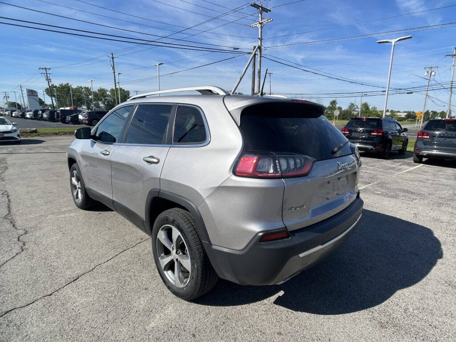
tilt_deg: -10.6
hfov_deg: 67.3
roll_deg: -0.4
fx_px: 343
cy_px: 171
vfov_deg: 53.1
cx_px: 228
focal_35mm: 26
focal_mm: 5.7
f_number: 1.5
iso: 50
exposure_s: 1/4115
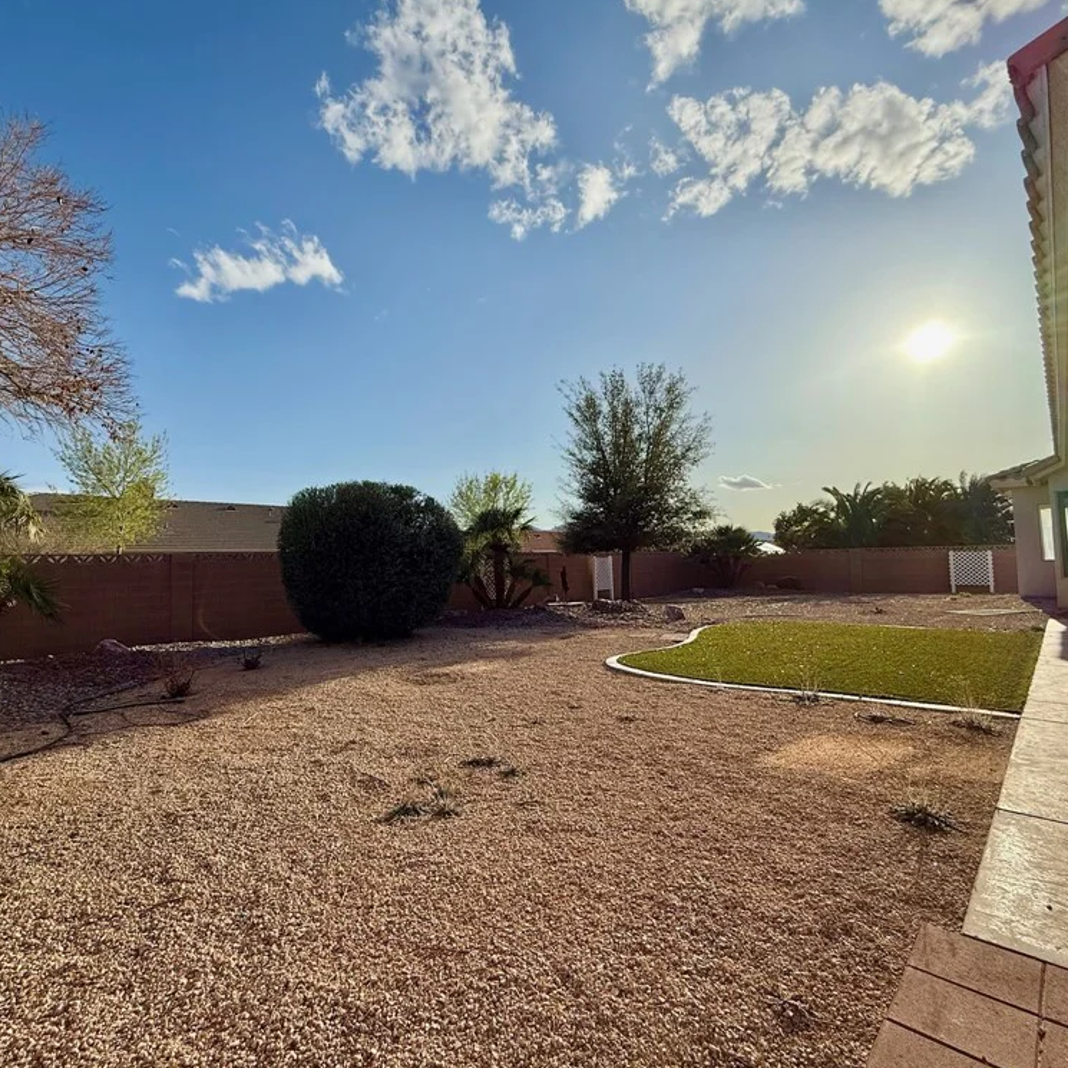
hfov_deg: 83.5
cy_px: 523
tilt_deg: +2.8
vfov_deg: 84.0
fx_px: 593
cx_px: 464
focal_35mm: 17
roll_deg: +0.7
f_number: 2.2
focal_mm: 2.22
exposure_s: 1/3891
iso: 64
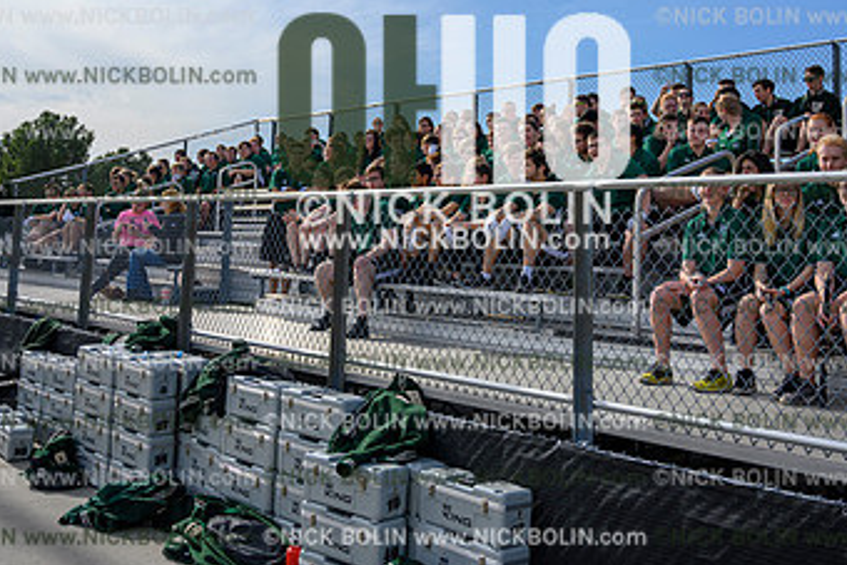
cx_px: 453
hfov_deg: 47.4
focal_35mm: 41
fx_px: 965
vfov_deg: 32.0
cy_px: 133
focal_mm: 24
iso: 125
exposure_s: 1/2500
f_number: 4
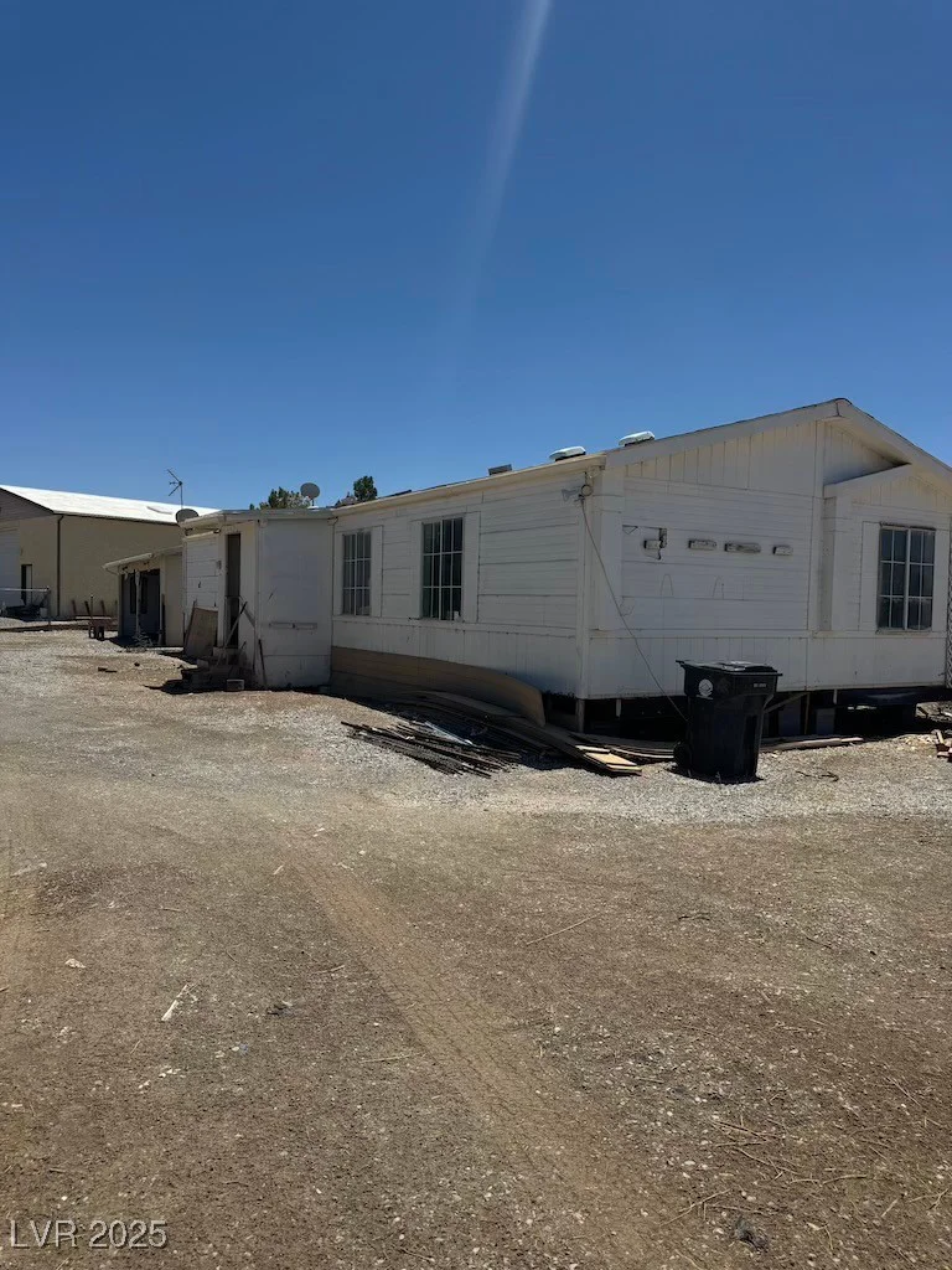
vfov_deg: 71.6
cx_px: 476
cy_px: 635
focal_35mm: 24
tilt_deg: -2.1
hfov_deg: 56.8
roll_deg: -0.4
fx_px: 880
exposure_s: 1/7937
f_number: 1.78
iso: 80
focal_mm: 6.76
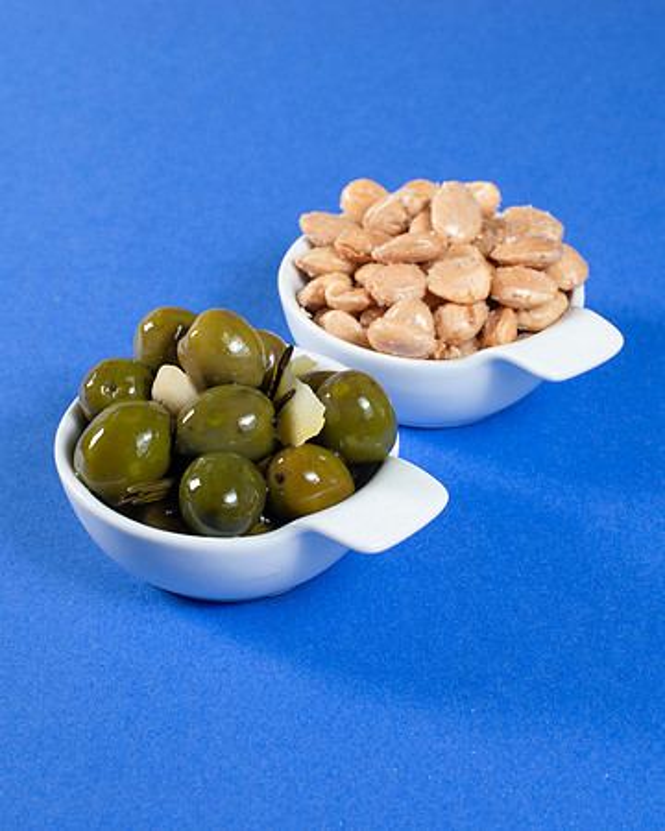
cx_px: 303
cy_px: 416
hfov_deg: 21.7
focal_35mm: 70
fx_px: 1731
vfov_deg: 27.0
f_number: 9
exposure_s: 1/200
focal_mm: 50
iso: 200
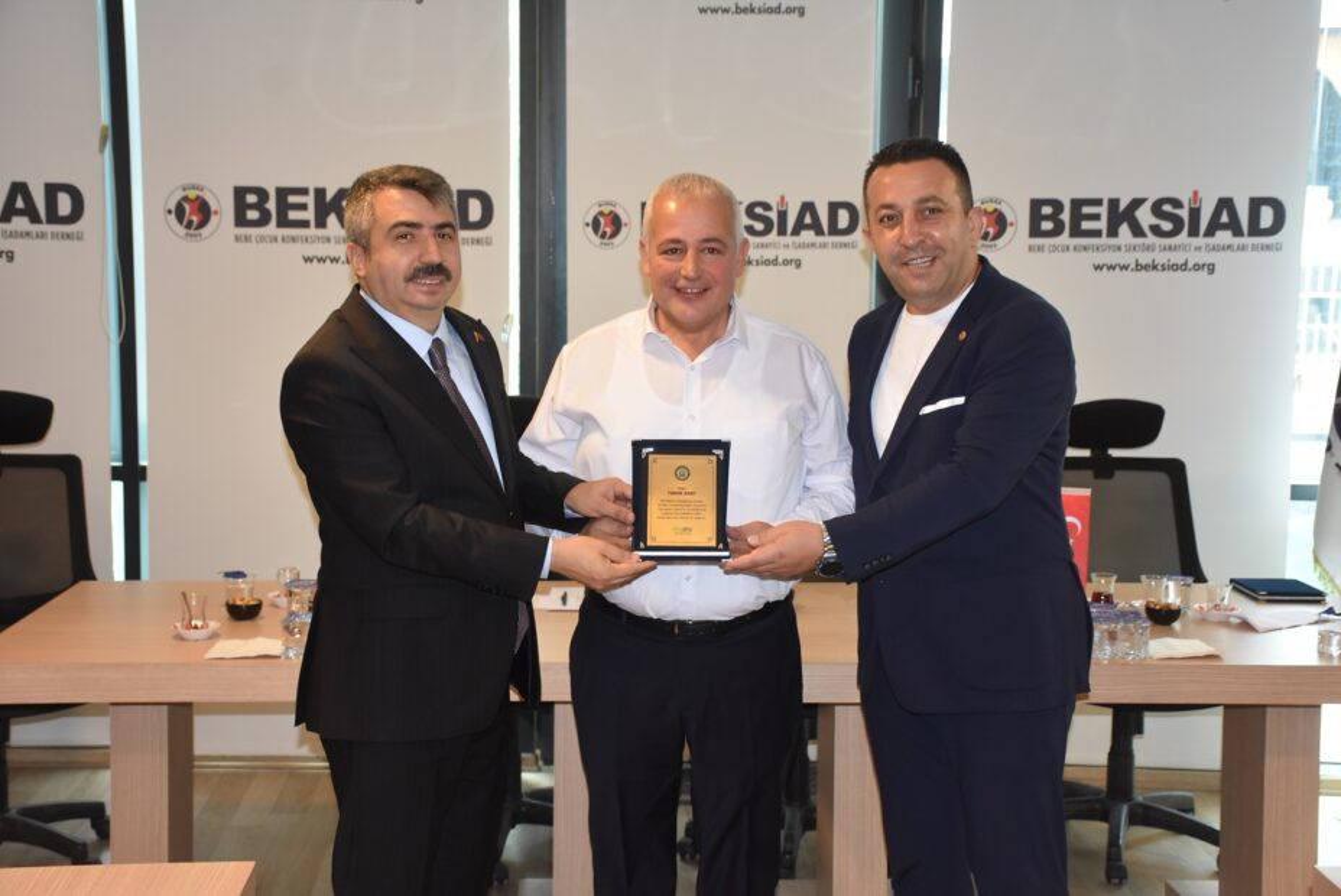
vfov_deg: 26.5
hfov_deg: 38.9
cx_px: 670
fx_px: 1901
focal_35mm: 51
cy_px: 448
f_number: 4.2
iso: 1100
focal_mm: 34
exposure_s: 1/60
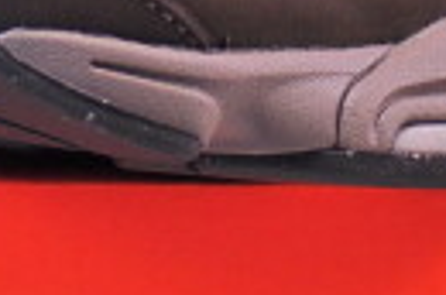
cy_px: -588
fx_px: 5697
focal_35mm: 461
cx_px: 7
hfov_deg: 4.5
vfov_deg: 2.9
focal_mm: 50
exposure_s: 1/320
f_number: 2
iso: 250
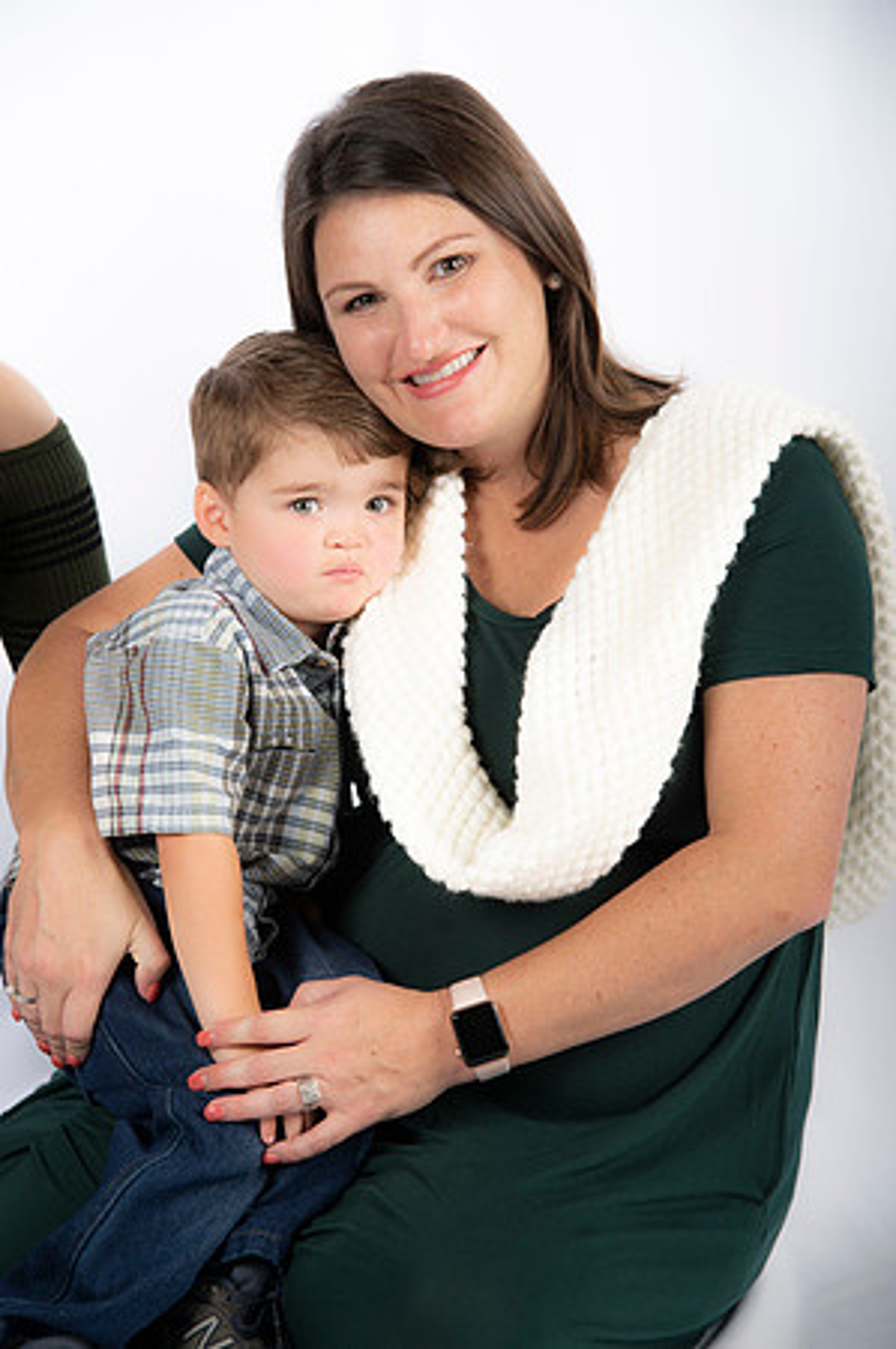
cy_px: 674
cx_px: 448
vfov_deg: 22.2
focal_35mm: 92
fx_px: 3442
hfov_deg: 14.8
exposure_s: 1/200
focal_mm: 92
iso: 100
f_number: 5.6
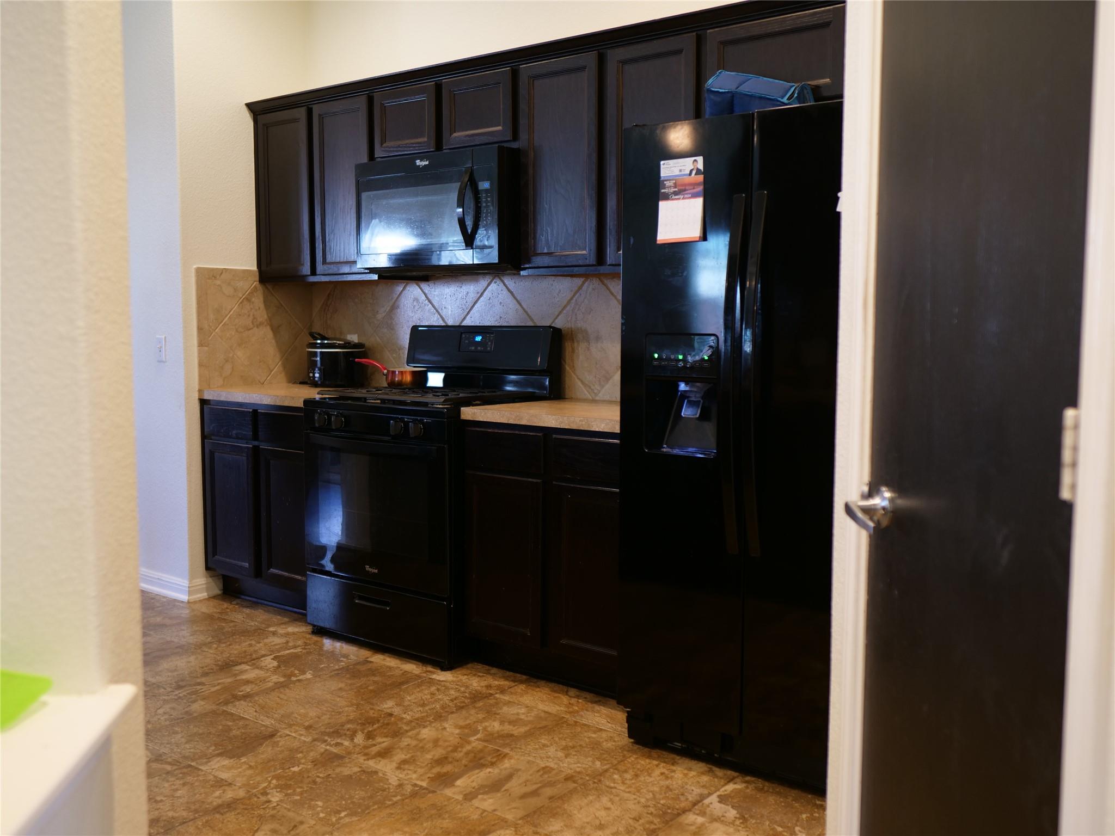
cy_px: 418
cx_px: 558
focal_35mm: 32
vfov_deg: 44.2
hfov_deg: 56.8
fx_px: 1031
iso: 250
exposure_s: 1/60
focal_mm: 16
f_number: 1.4
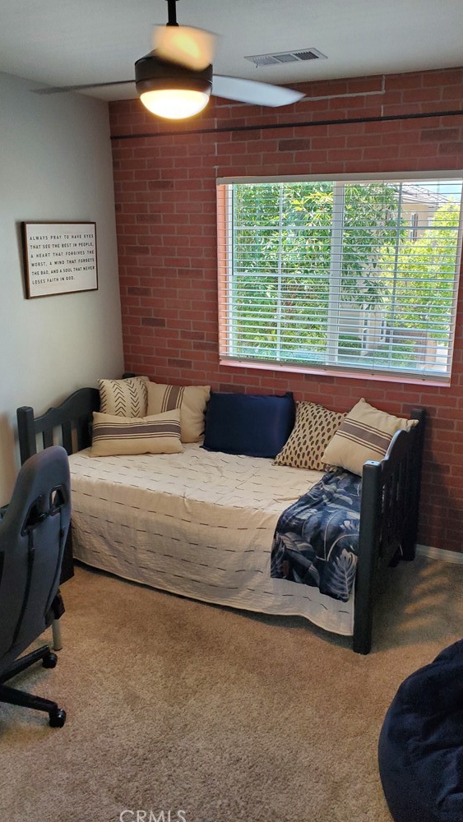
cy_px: 409
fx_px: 633
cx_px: 232
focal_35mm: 29
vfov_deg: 66.1
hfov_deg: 40.2
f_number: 2.4
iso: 250
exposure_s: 1/120
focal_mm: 4.3
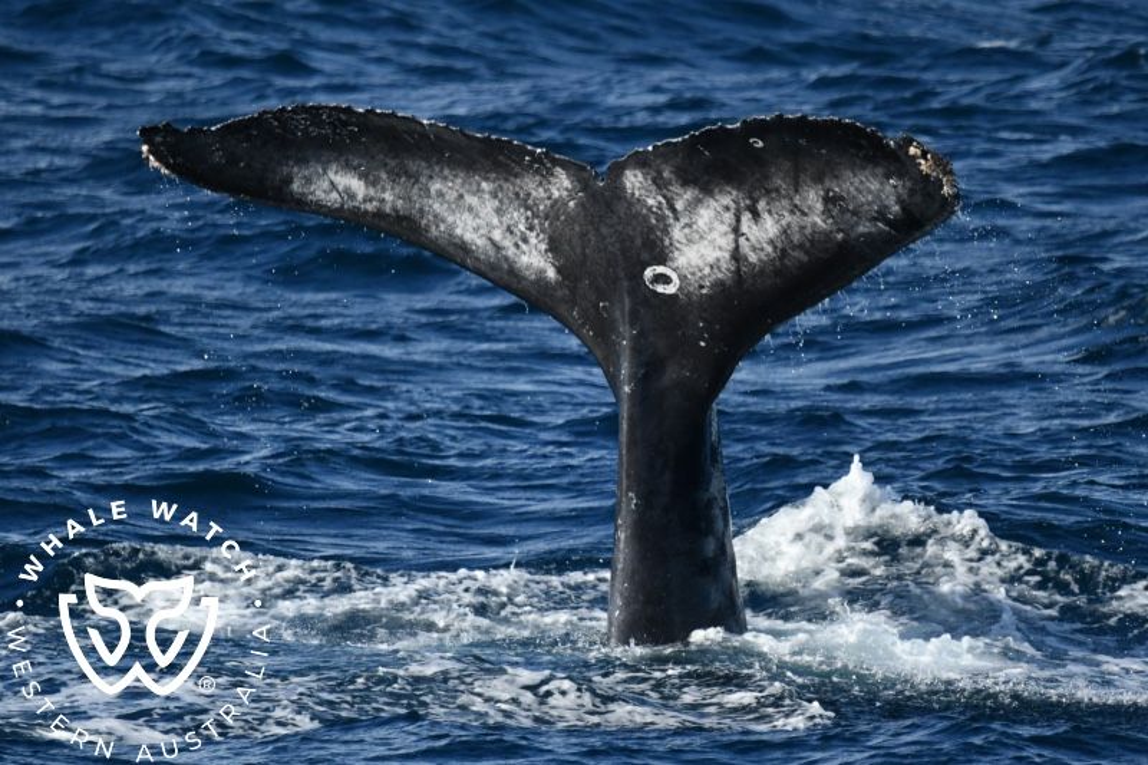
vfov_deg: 2.3
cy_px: 382
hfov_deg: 3.4
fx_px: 19128
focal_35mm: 600
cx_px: 574
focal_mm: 600
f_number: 6.3
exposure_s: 1/8000
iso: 1600
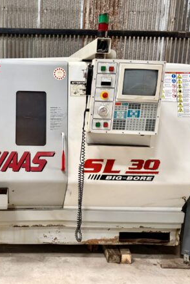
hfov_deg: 37.2
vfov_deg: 55.8
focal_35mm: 34
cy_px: 143
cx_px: 30
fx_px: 269
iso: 320
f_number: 1.78
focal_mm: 6.76
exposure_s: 1/60
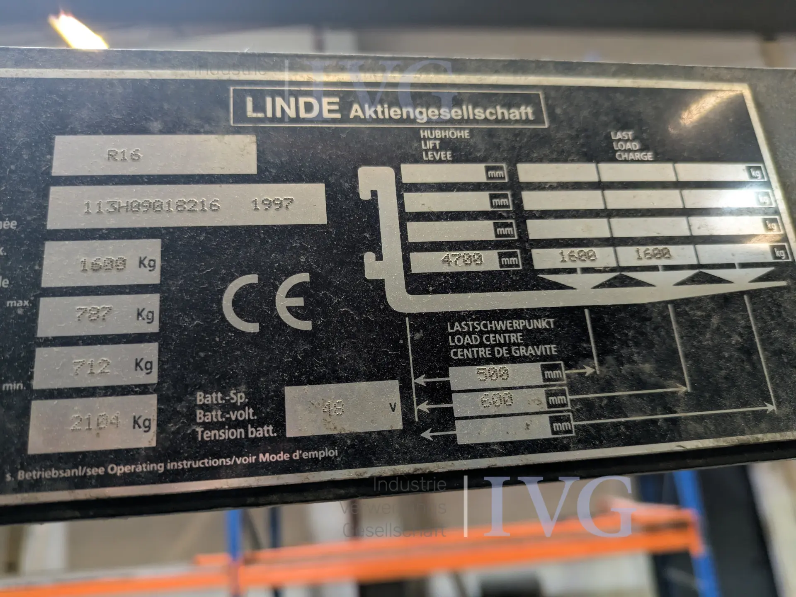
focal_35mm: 25
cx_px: 398
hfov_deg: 69.4
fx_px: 575
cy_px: 298
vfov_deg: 54.9
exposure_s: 1/33.3
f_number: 1.89
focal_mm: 5.43
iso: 375
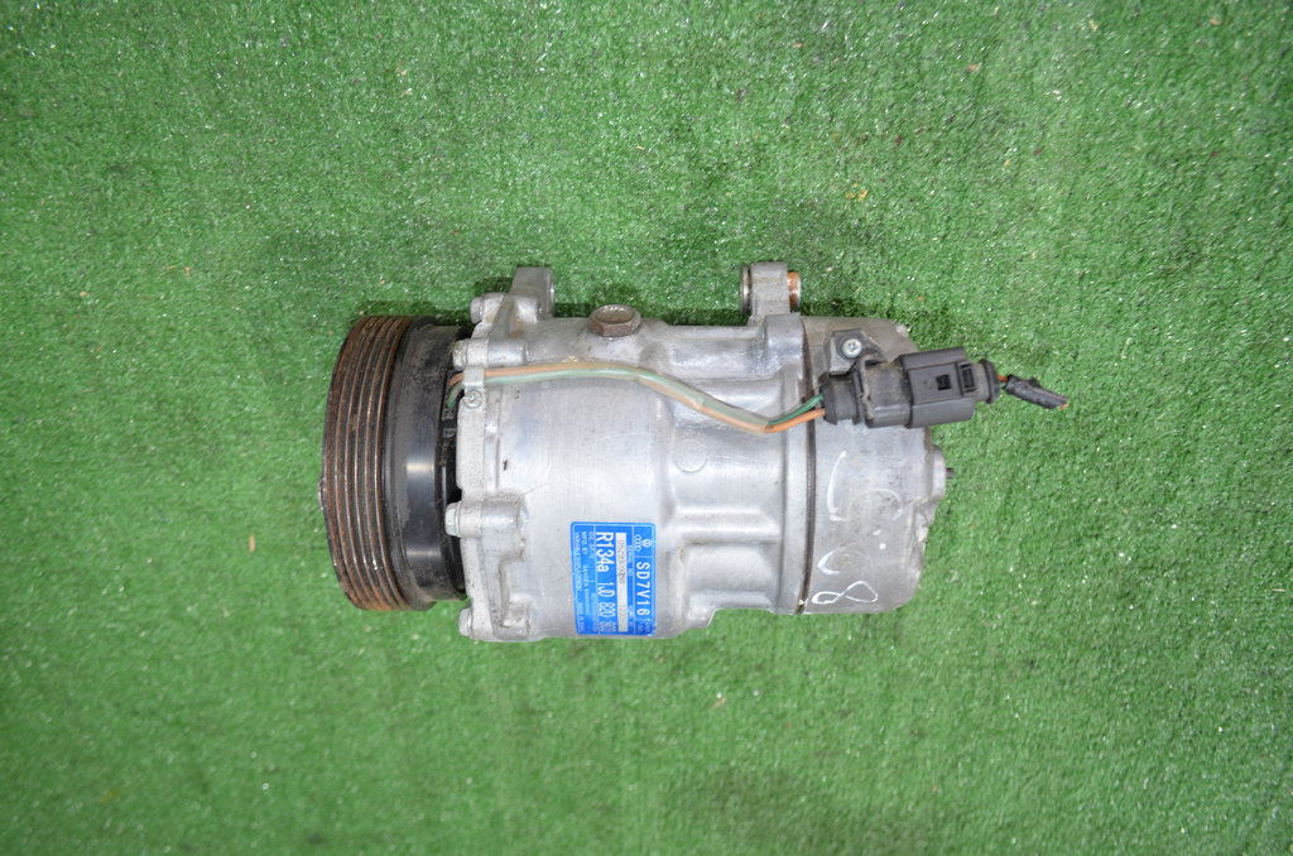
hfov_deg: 67.5
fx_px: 968
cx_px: 646
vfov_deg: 47.7
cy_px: 428
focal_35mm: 27
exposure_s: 1/60
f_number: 3.5
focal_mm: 18
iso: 640
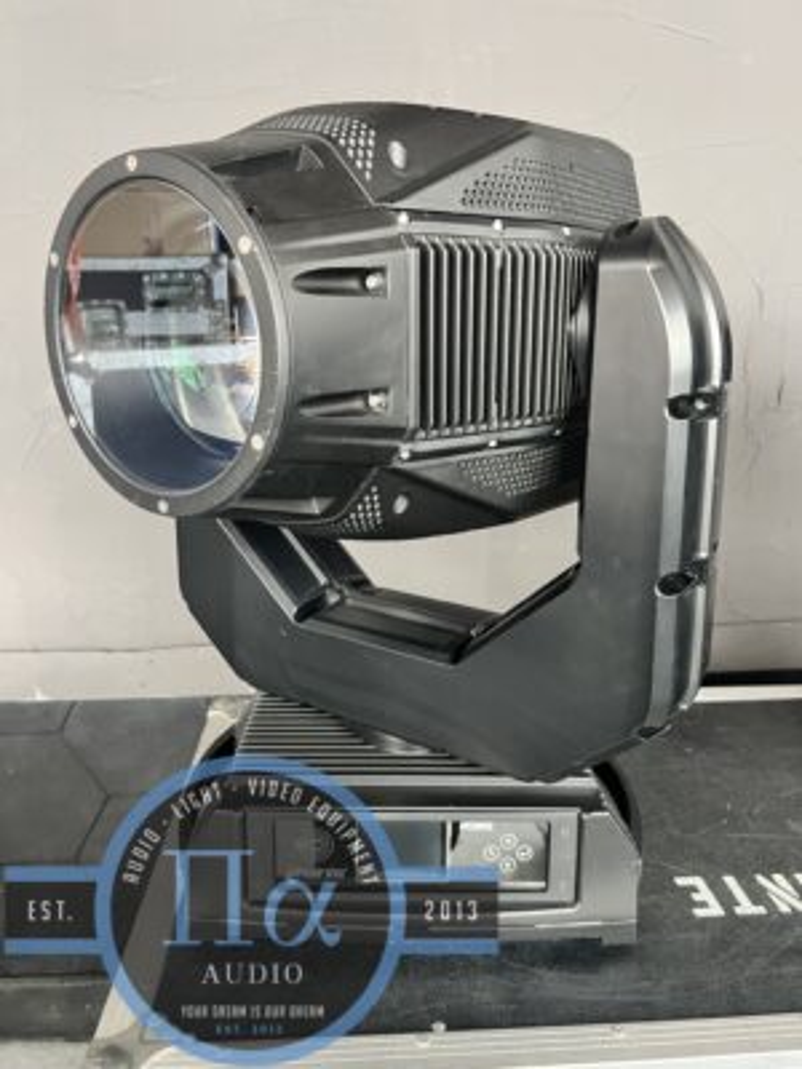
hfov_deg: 53.1
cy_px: 534
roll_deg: +0.4
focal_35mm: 26
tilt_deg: -14.1
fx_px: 803
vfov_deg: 67.3
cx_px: 401
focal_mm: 5.7
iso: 320
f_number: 1.5
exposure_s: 1/60
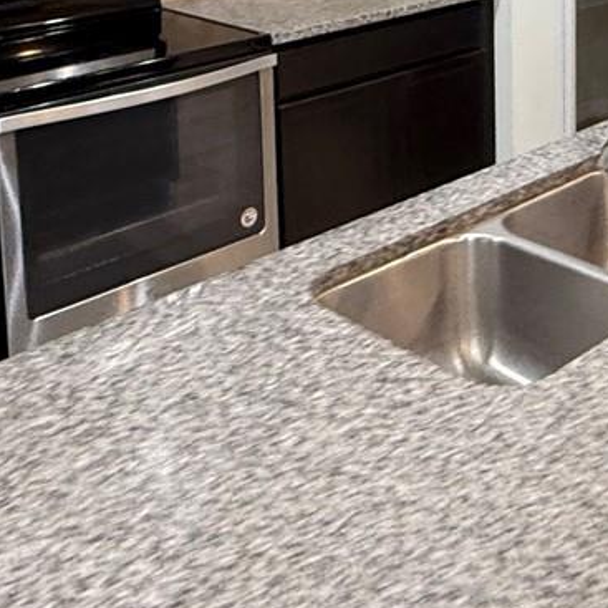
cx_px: 497
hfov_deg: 30.8
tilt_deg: -12.3
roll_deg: +0.6
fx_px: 1073
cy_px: -73
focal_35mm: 54
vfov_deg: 28.5
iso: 400
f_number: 2.2
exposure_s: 1/60
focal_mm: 2.22
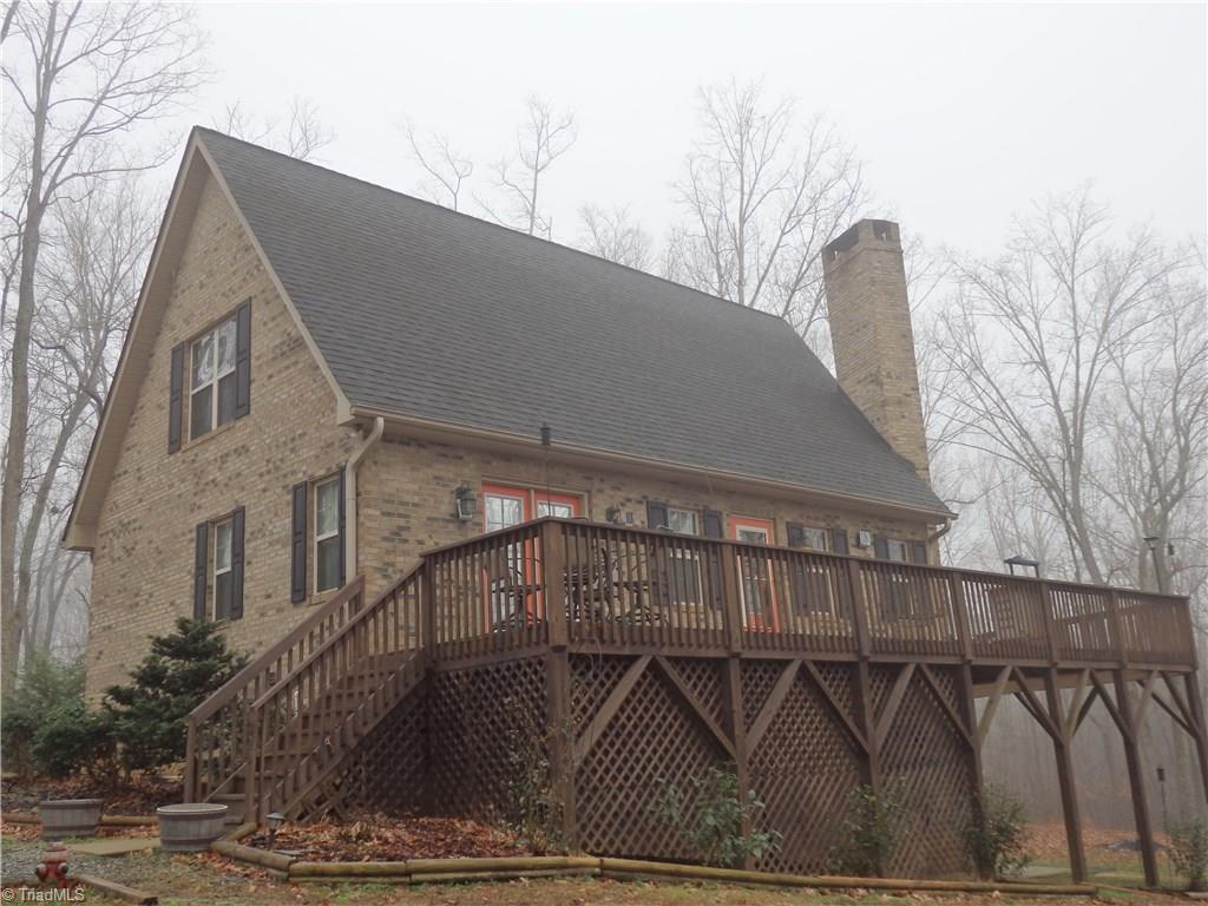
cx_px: 604
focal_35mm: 33
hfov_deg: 55.4
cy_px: 453
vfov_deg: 42.9
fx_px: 1152
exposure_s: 1/125
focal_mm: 6
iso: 100
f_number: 3.4
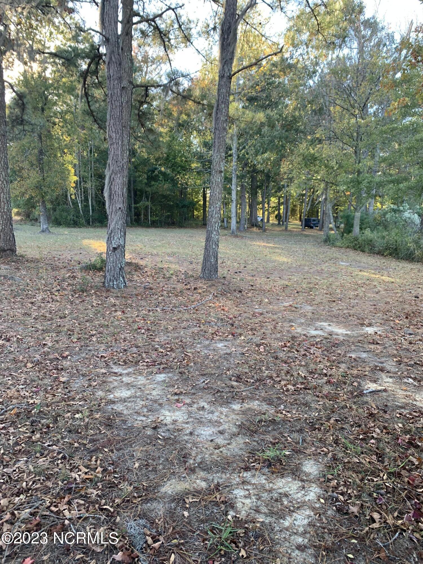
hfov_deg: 53.1
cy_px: 282
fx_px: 424
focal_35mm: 26
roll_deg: +1.8
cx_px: 212
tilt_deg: -4.6
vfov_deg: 67.3
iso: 40
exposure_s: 1/122
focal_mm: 4.25
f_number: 1.8
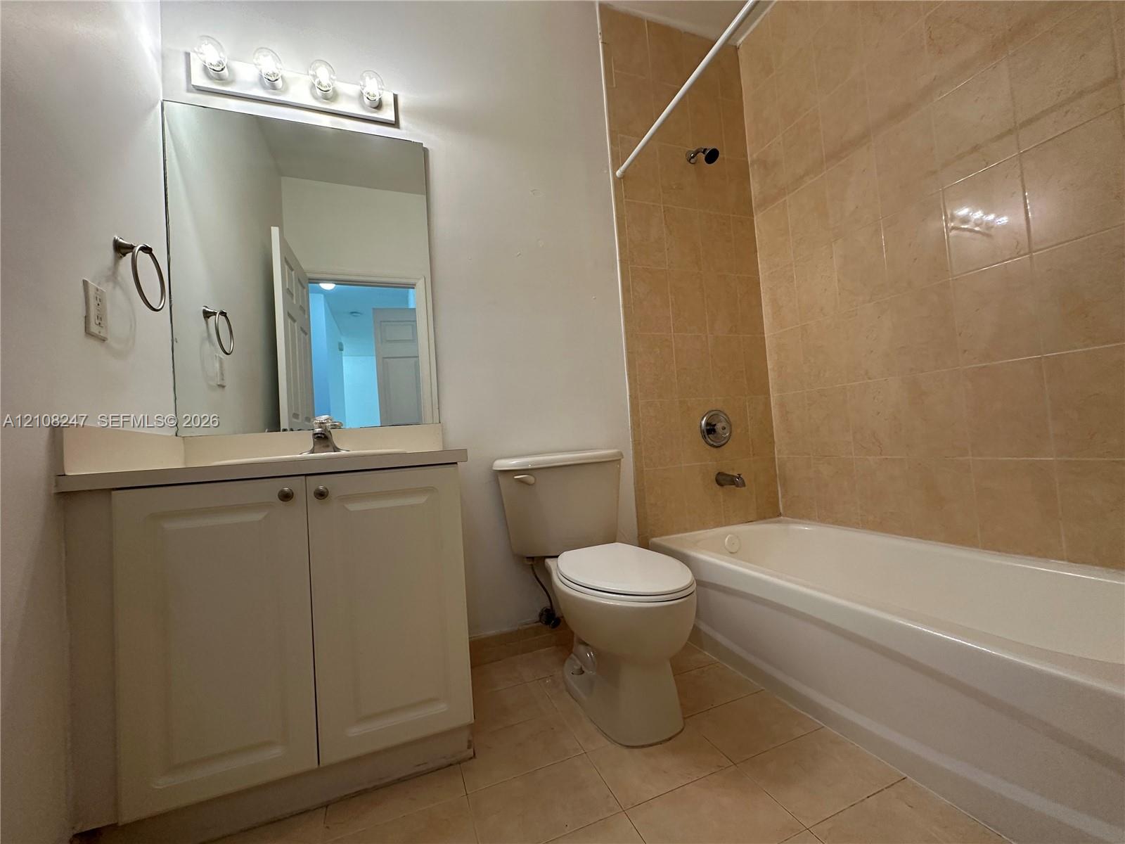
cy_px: 422
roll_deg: +4.0
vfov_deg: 85.7
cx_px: 562
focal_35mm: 14
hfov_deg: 102.1
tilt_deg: +2.7
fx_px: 455
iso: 160
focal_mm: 2.22
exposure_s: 1/60
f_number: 2.2
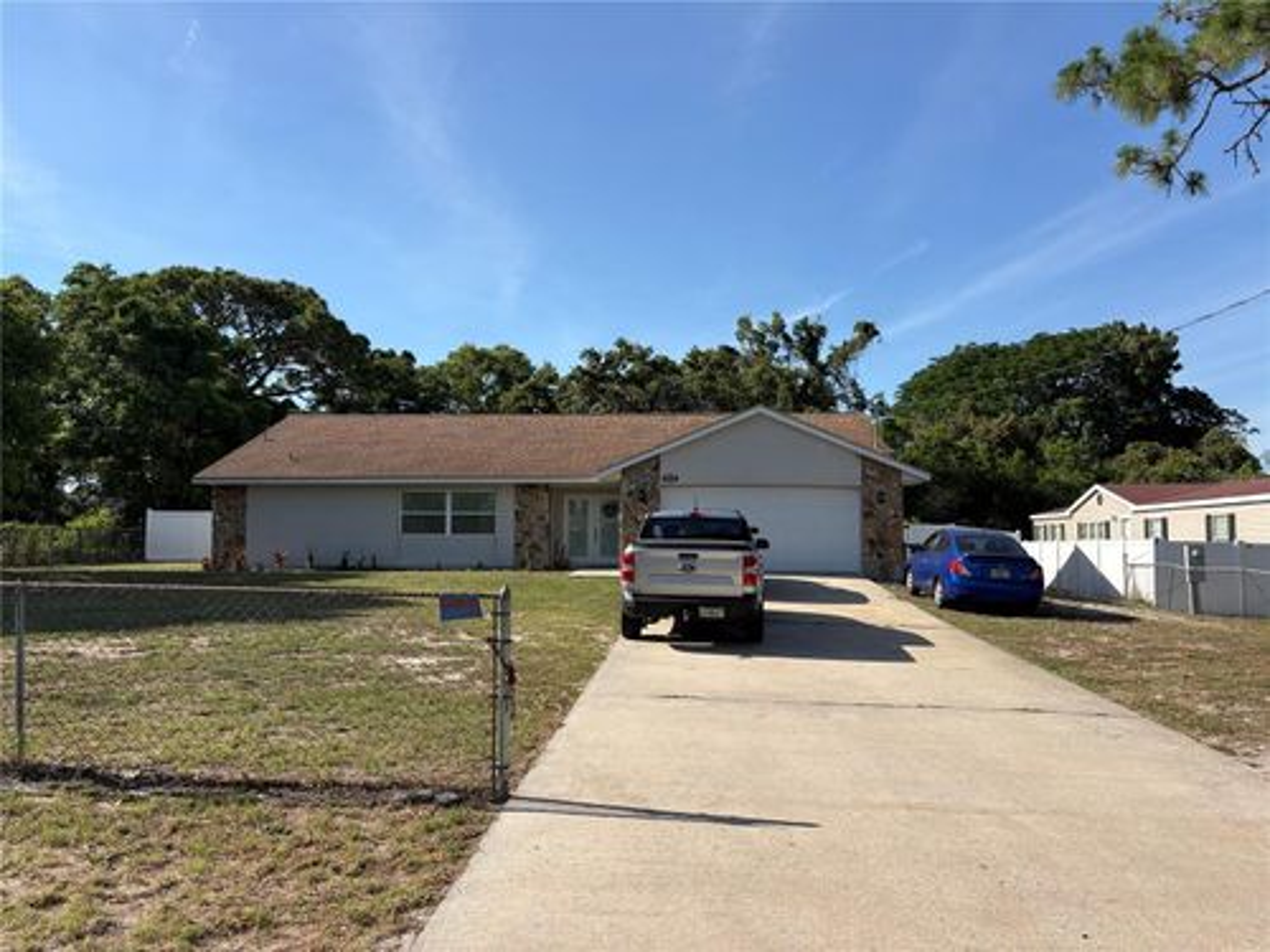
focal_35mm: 26
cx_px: 635
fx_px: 954
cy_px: 476
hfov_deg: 67.3
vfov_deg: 53.1
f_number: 1.6
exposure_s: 1/3448
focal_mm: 5.96
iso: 50
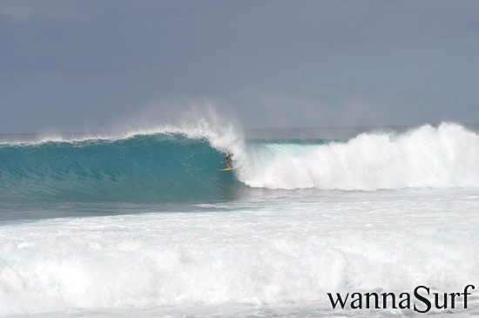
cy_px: 159
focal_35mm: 183
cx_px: 240
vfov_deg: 7.5
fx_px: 2431
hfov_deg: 11.3
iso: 200
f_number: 8
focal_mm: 122
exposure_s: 1/1000
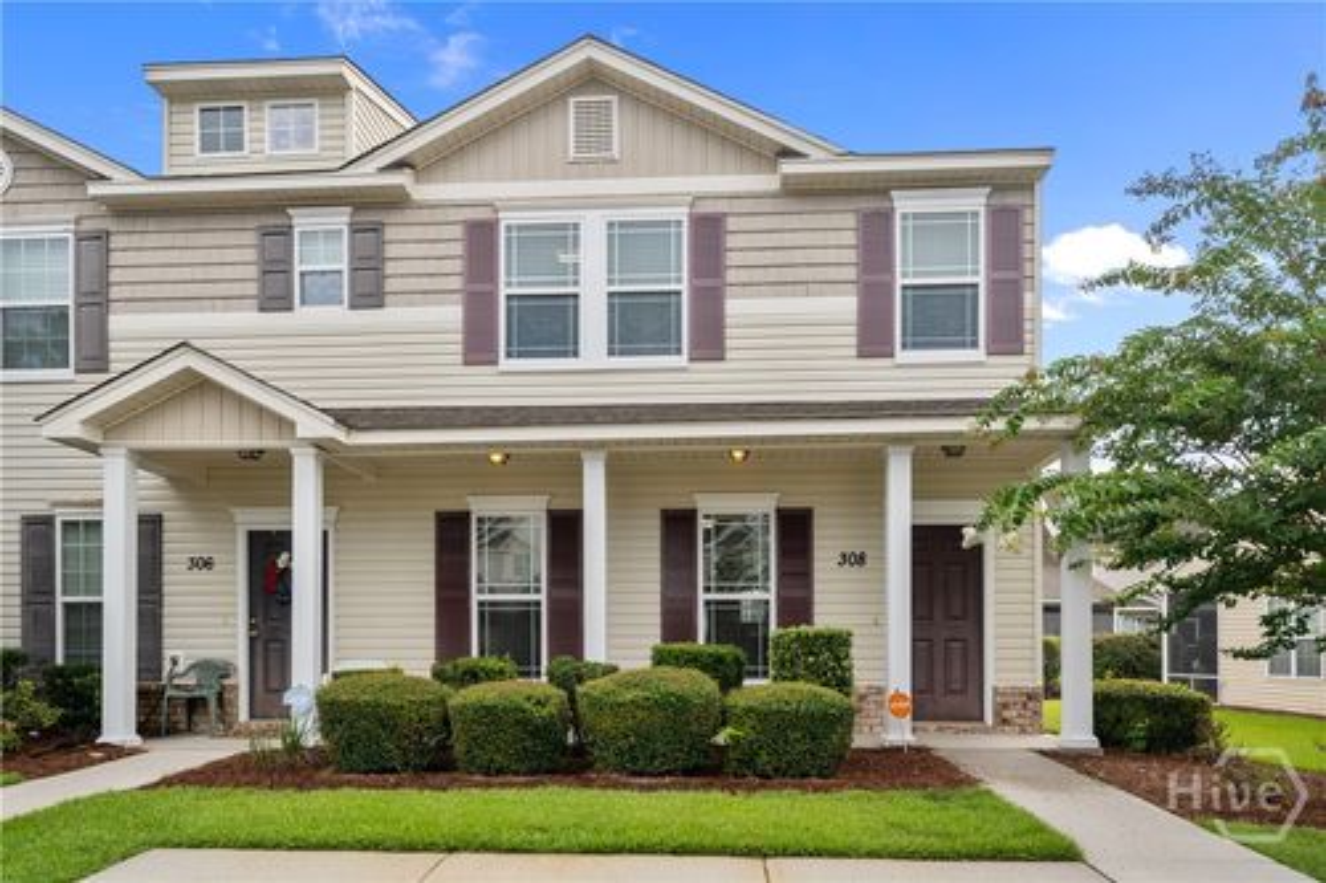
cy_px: 442
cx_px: 663
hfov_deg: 76.1
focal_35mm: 23
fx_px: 847
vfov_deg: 55.1
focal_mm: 23
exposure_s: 1/80
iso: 100
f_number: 8
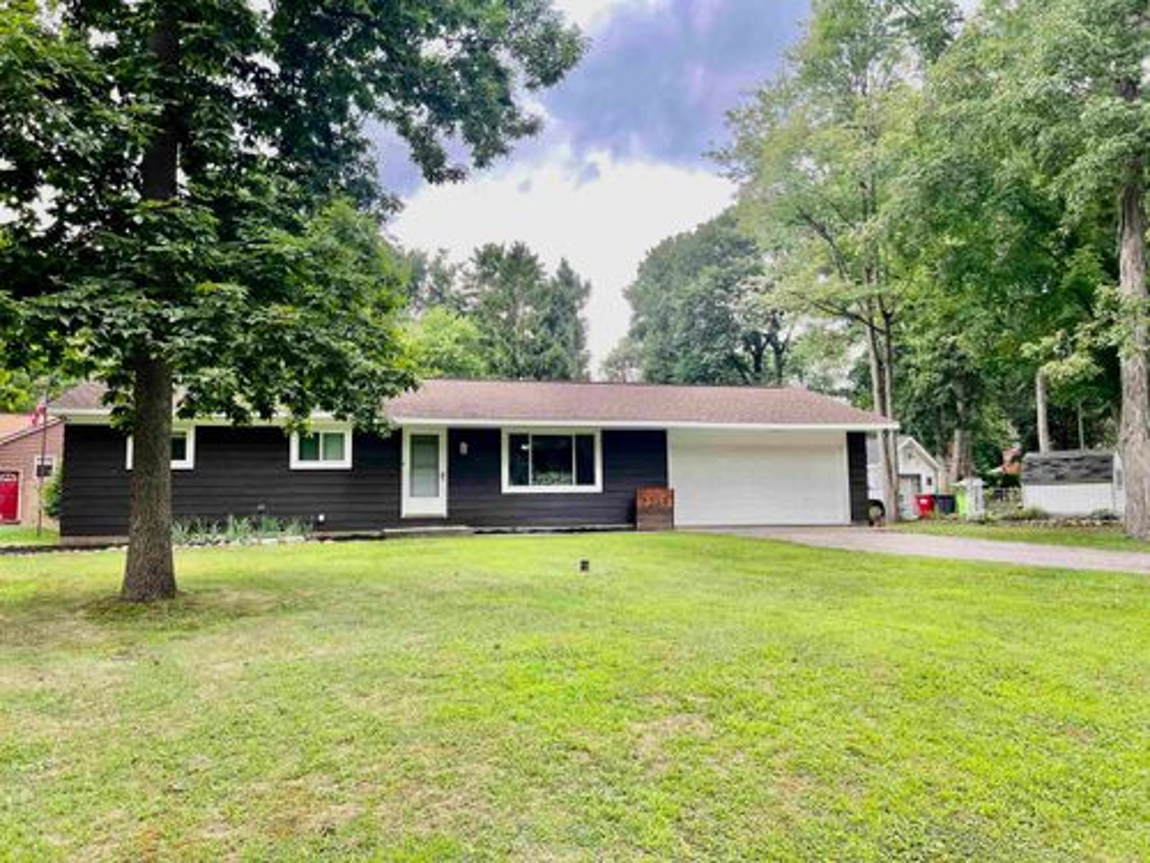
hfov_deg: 67.3
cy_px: 432
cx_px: 575
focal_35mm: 26
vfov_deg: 53.1
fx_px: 864
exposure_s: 1/404
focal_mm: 5.7
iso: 50
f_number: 1.5
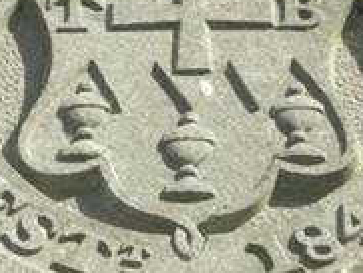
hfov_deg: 6.4
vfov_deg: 4.8
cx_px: 180
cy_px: 106
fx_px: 3253
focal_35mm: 310
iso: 86
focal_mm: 24.5
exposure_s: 1/225
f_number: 5.1
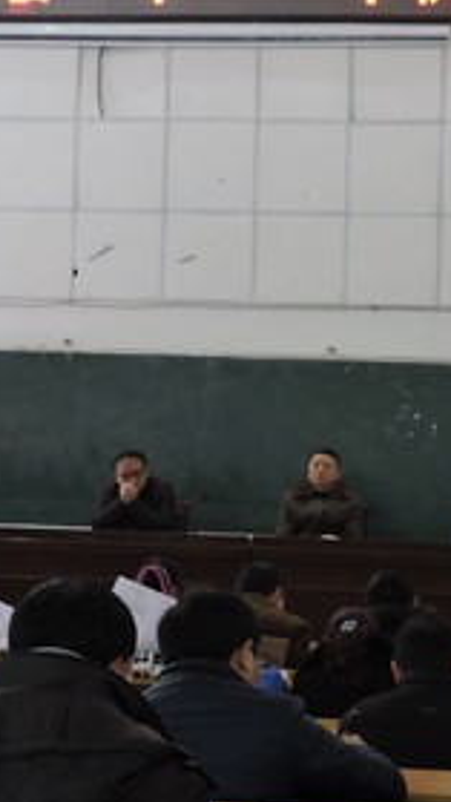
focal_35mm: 84
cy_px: 395
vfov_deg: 25.3
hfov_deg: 14.2
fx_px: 1785
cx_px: 419
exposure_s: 1/13
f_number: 3.4
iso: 400
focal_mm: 7.7
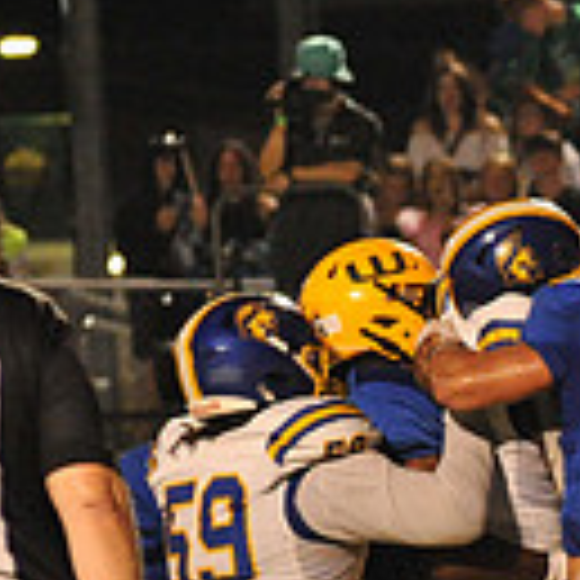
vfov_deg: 2.3
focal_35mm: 764
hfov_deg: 2.3
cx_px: 985
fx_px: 14483
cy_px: 710
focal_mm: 200
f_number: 6.3
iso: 6400
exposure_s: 1/200
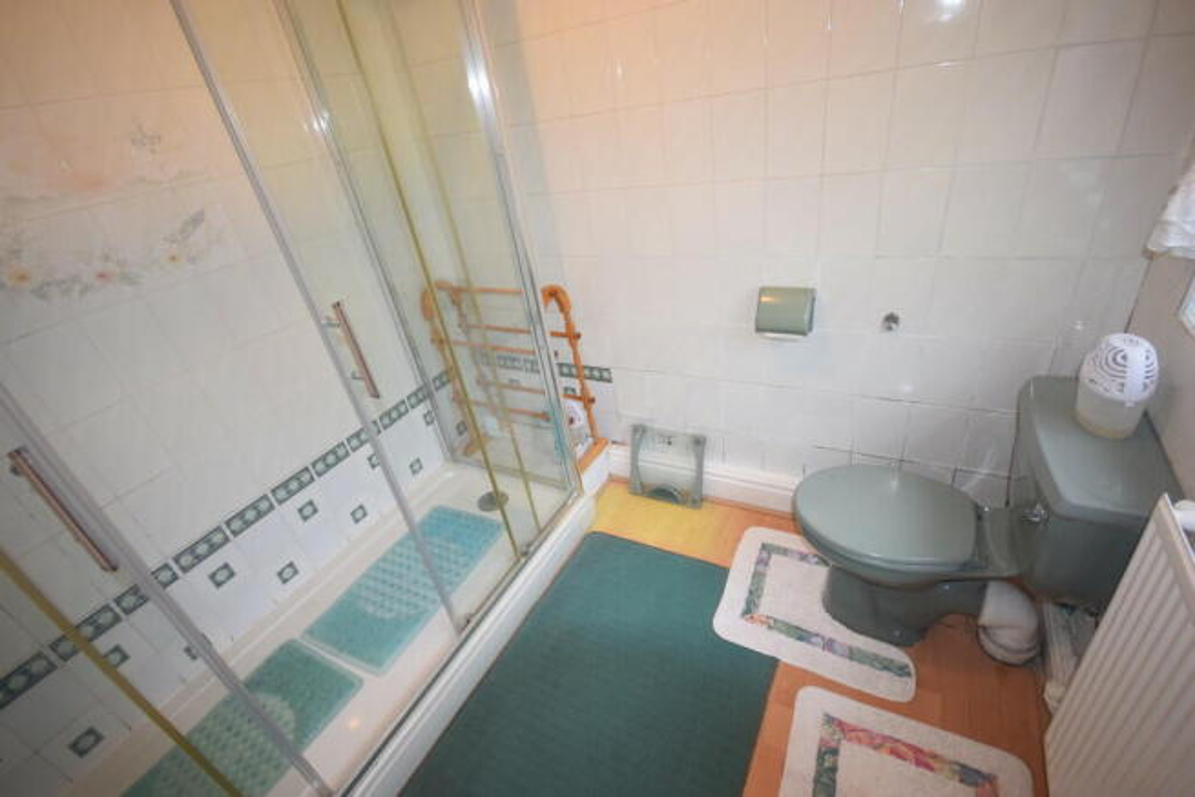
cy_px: 398
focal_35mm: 15
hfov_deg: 100.4
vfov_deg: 77.4
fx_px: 498
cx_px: 598
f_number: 4.5
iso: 800
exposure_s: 1/80
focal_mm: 10
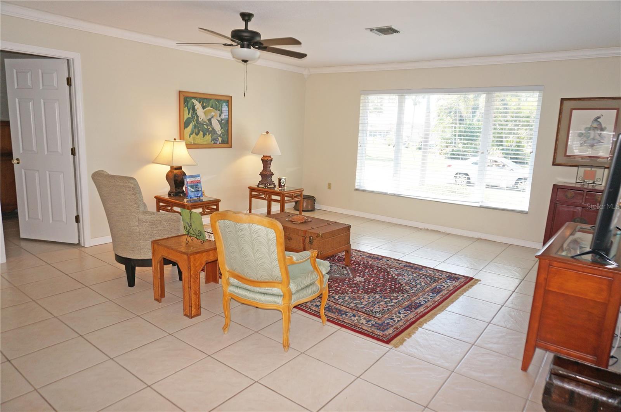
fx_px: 413
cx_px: 310
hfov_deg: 73.8
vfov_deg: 53.0
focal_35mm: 24
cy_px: 206
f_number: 4
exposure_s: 1/160
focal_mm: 16
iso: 250
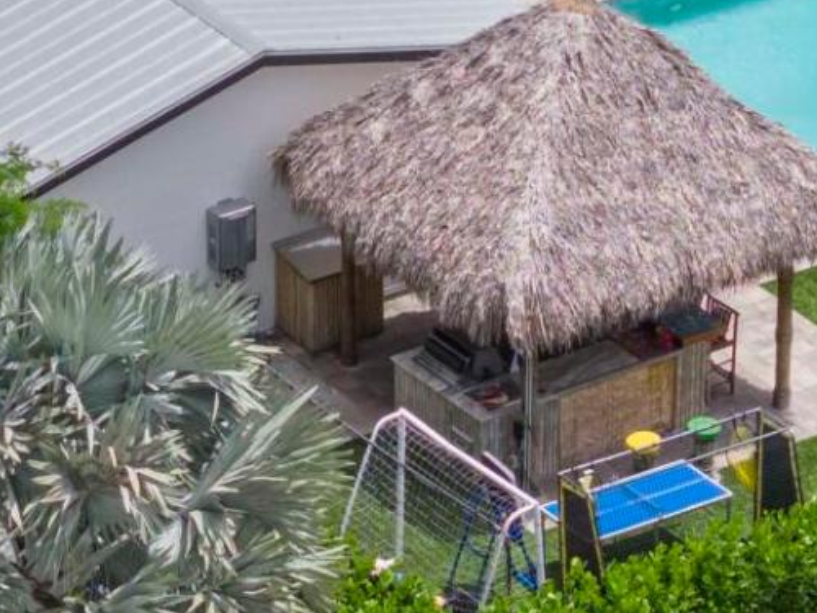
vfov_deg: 3.7
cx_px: 40
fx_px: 9512
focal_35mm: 403
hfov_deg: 4.9
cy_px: 54
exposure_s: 1/800
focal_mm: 19.35
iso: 100
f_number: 2.8
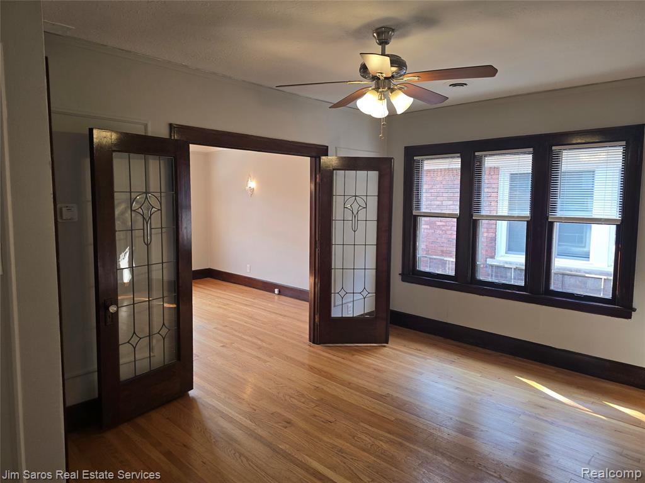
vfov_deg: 58.9
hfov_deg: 73.9
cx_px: 322
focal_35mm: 23
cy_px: 242
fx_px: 429
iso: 32
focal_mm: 6.3
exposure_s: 1/60
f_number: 1.7
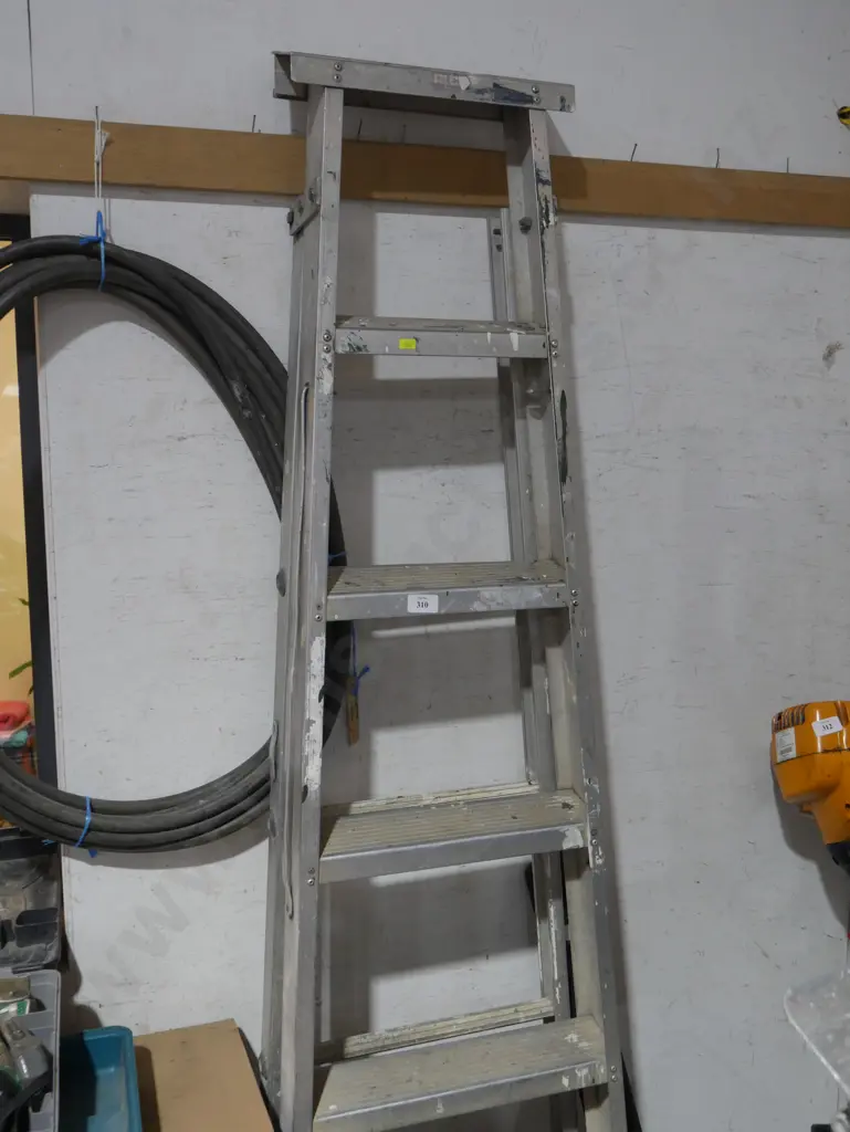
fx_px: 1112
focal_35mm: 34
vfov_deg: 53.9
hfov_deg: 41.8
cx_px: 425
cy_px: 566
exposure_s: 1/60
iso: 800
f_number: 4
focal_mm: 17
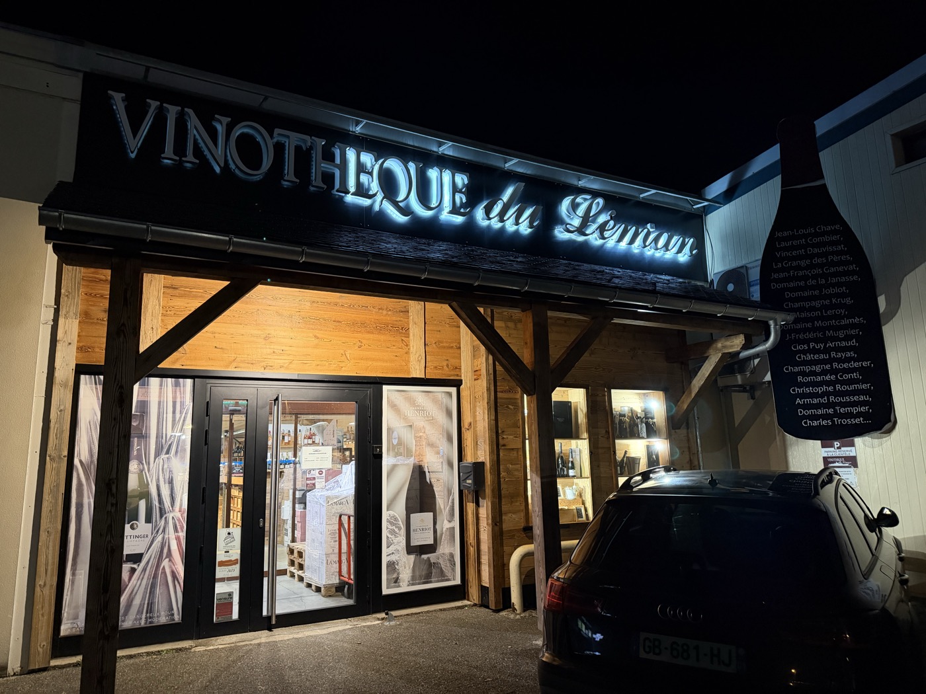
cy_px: 347
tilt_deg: +10.4
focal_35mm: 24
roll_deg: +1.0
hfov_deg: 71.6
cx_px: 463
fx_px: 642
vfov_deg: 56.8
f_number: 1.78
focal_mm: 6.76
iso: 800
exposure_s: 1/50
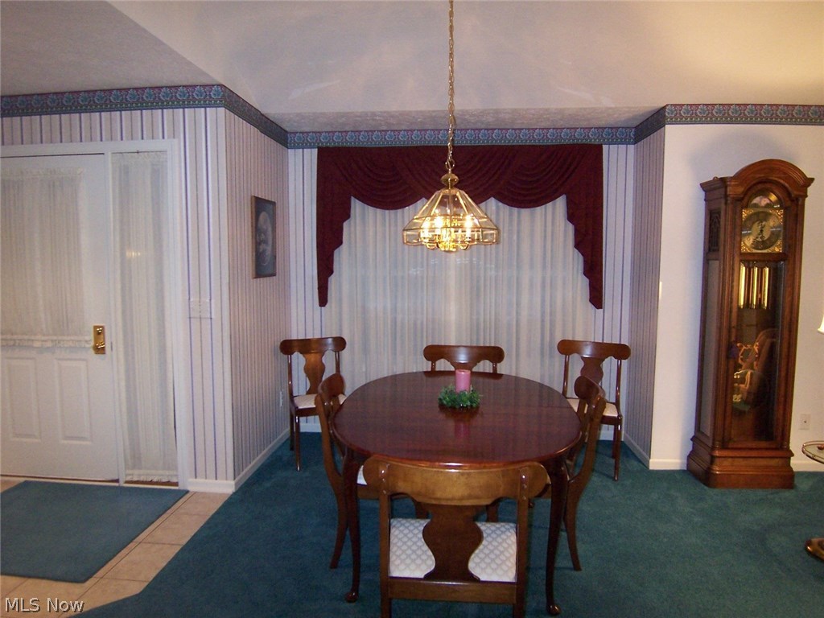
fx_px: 547
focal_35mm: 23
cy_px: 309
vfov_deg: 58.9
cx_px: 412
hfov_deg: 73.9
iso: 200
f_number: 2.8
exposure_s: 1/30
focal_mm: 3.8
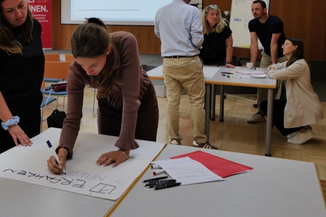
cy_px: 46
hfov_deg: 37.9
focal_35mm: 50
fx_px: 453
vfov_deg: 26.5
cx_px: 58
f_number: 5.6
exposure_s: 1/50
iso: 250
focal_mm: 28
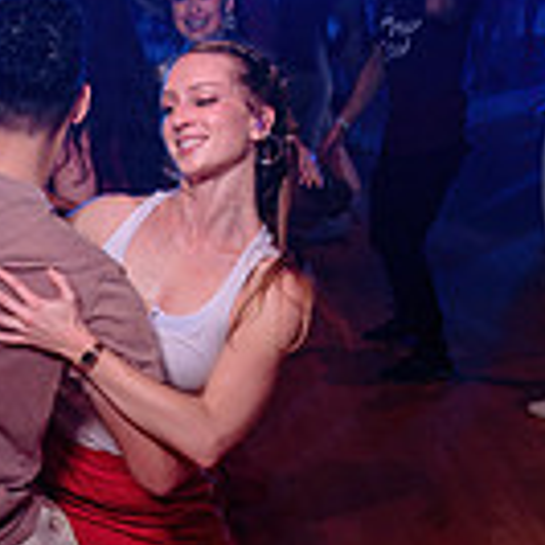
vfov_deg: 17.9
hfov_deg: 17.8
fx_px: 1728
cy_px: 345
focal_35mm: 97
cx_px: 144
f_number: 2.8
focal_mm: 24
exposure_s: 1/60
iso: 800
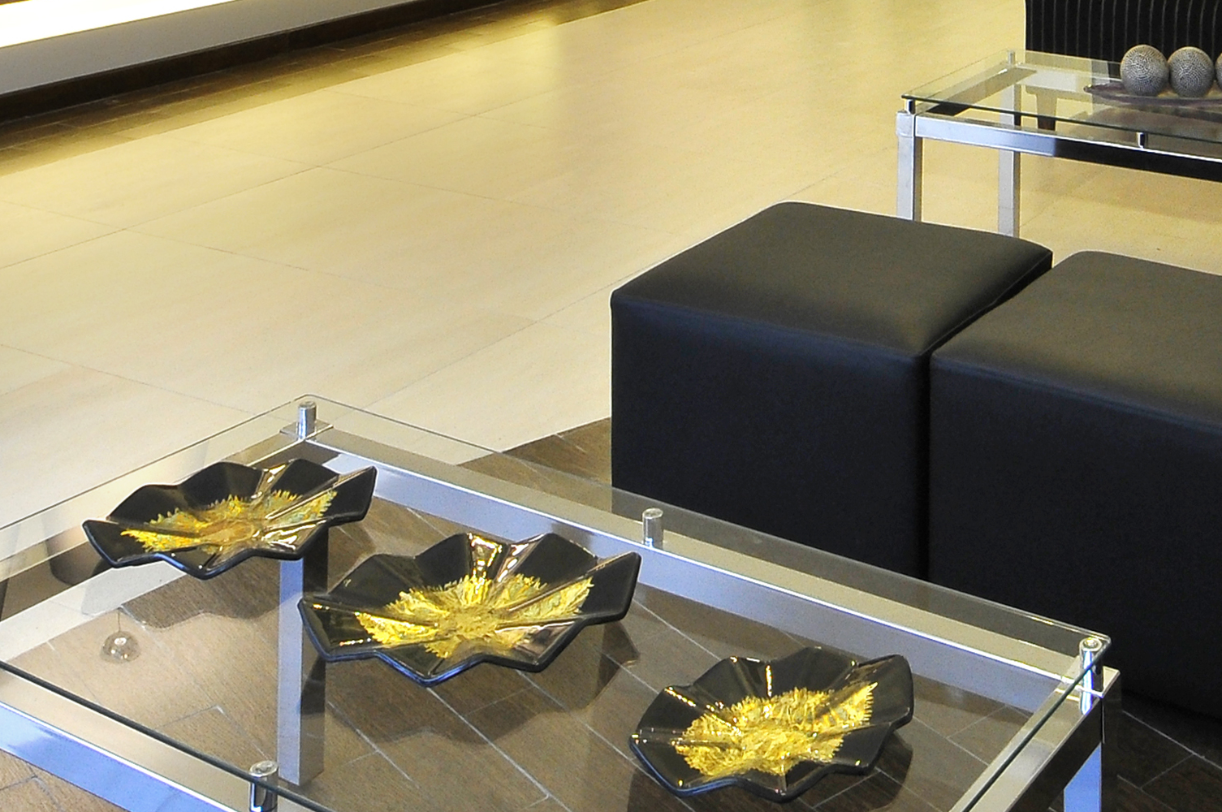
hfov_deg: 38.8
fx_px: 1729
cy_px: -277
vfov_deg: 23.1
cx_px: 719
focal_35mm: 51
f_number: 10
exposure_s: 1/2
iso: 400
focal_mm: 12
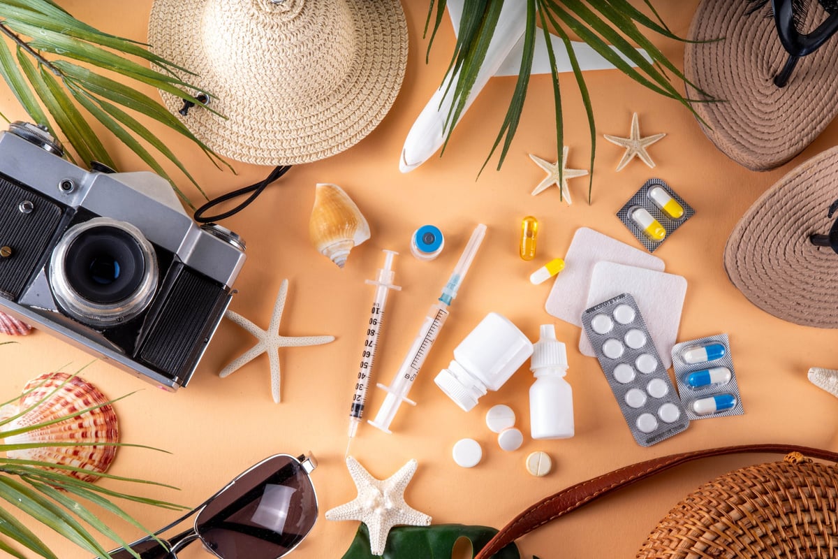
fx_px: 1862
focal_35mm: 80
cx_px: 419
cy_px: 280
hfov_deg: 25.4
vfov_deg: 17.1
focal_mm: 80
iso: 200
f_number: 20
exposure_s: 1/200
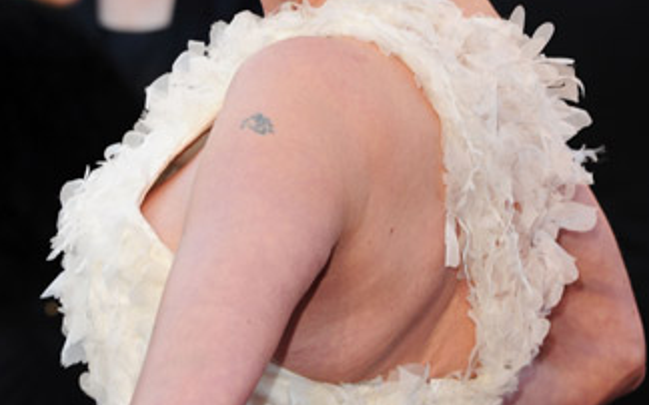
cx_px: 309
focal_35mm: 236
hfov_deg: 8.9
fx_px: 4171
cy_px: 96
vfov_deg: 5.5
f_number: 7.1
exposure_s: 1/250
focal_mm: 125
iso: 500
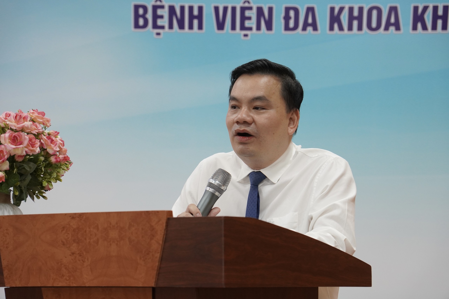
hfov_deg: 19.5
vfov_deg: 13.0
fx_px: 1309
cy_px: 150
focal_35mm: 105
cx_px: 224
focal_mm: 70
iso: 1250
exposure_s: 1/160
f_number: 4
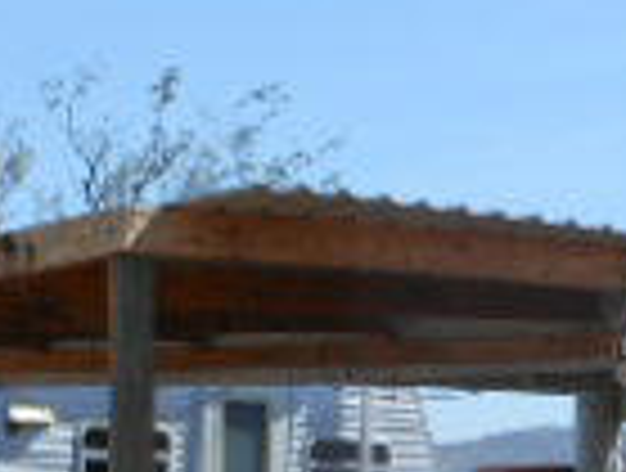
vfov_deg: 8.2
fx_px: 3245
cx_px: 333
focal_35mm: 179
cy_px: 584
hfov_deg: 11.0
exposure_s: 1/640
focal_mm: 6.9
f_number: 4.3
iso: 80
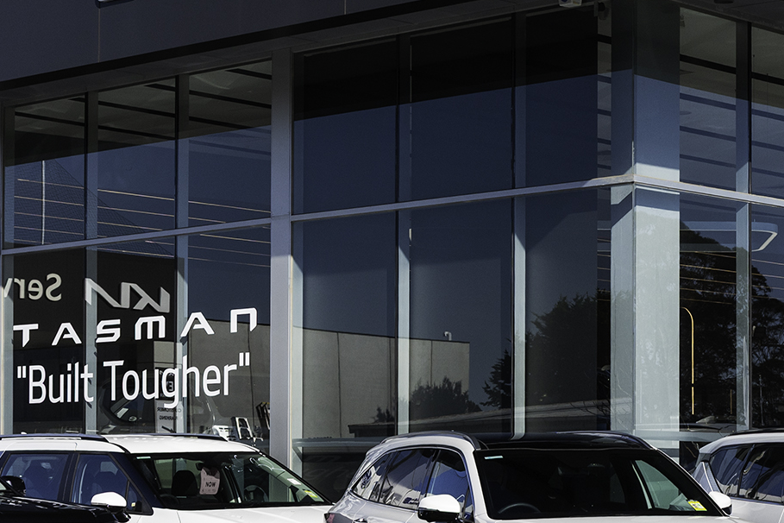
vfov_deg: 13.7
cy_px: 61
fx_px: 2156
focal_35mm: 99
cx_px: 643
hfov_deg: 20.4
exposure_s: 1/500
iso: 100
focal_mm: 36
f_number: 8
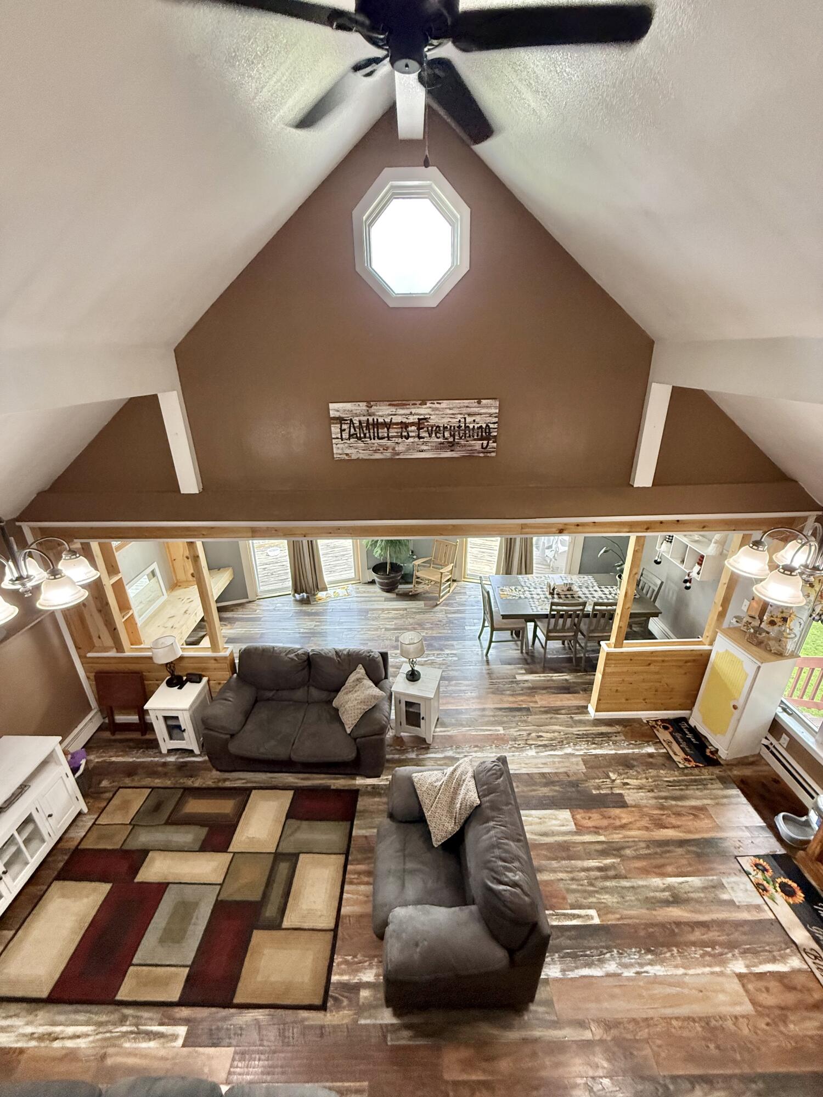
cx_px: 412
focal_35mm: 14
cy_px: 548
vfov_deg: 102.1
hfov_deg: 85.7
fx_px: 444
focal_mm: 2.22
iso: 320
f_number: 2.2
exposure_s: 1/120
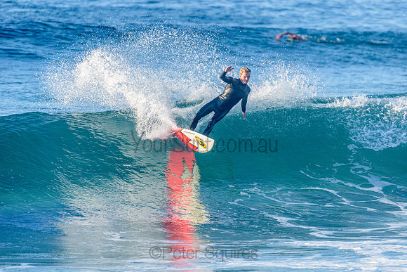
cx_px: 204
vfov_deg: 2.8
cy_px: 136
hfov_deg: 4.1
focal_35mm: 500
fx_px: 5654
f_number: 5.6
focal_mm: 500
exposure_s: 1/2000
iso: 500
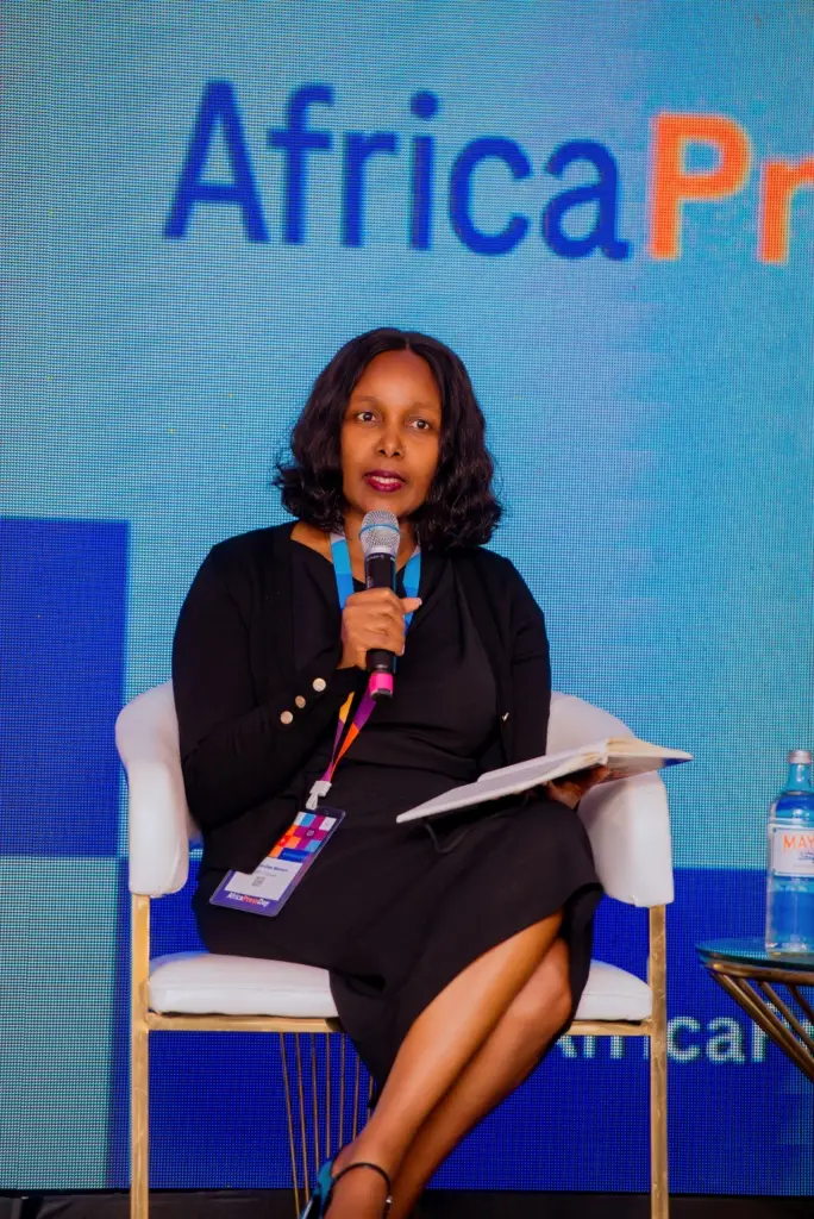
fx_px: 6774
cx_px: 407
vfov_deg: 10.3
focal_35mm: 200
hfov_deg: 6.9
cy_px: 610
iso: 800
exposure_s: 1/160
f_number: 3.5
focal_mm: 200
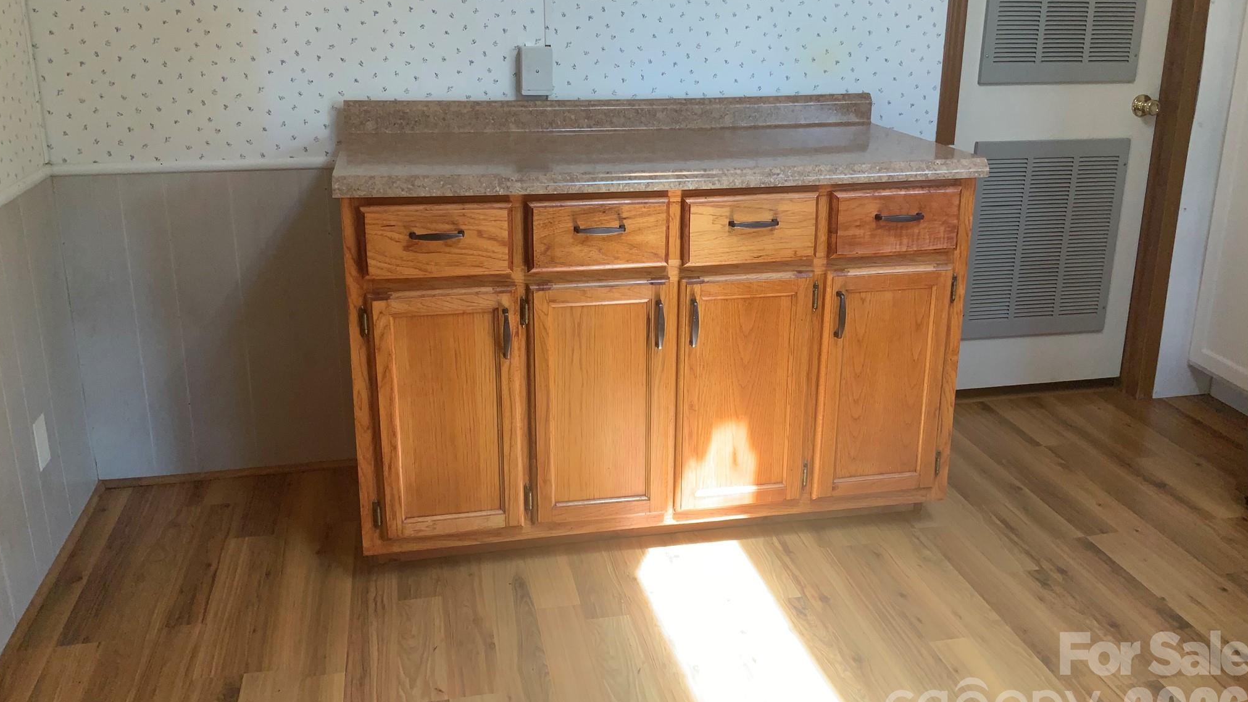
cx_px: 625
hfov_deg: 61.0
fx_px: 1059
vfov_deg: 36.5
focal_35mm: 32
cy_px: 279
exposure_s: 1/60
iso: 40
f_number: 1.8
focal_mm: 3
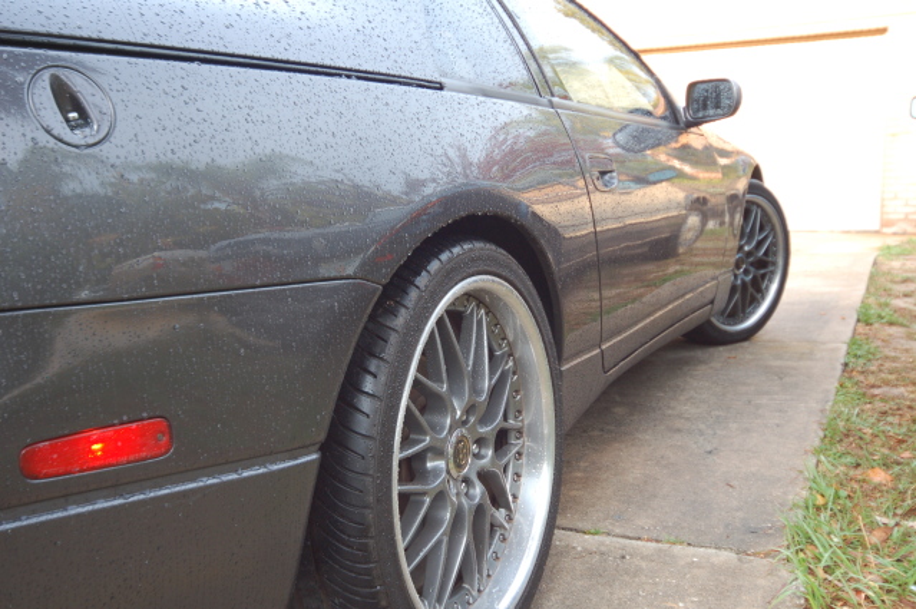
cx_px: 458
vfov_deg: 36.8
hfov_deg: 53.2
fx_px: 915
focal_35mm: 36
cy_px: 304
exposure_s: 1/50
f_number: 6.3
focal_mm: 24
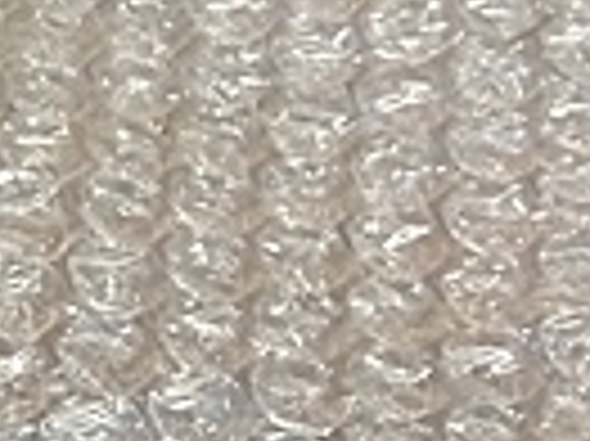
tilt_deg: -55.8
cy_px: 670
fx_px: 2418
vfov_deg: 10.1
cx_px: -694
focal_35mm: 142
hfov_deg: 12.0
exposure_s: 1/30
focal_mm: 4.15
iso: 100
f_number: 2.2
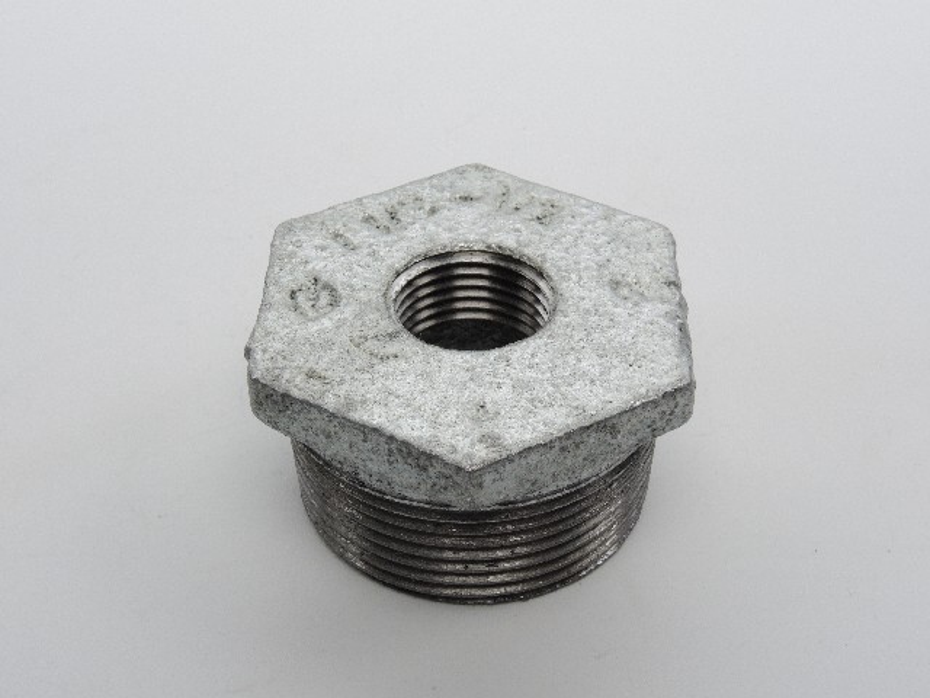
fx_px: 1343
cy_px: 349
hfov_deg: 38.2
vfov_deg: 29.1
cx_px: 465
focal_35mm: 50
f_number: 7.1
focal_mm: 11
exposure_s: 1/250
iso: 200
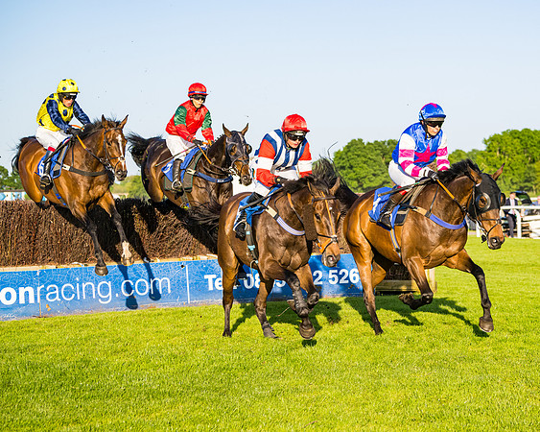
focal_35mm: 94
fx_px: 1500
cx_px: 373
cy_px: 235
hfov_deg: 20.3
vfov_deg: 16.4
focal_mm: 70
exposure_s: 1/2500
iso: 400
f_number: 4
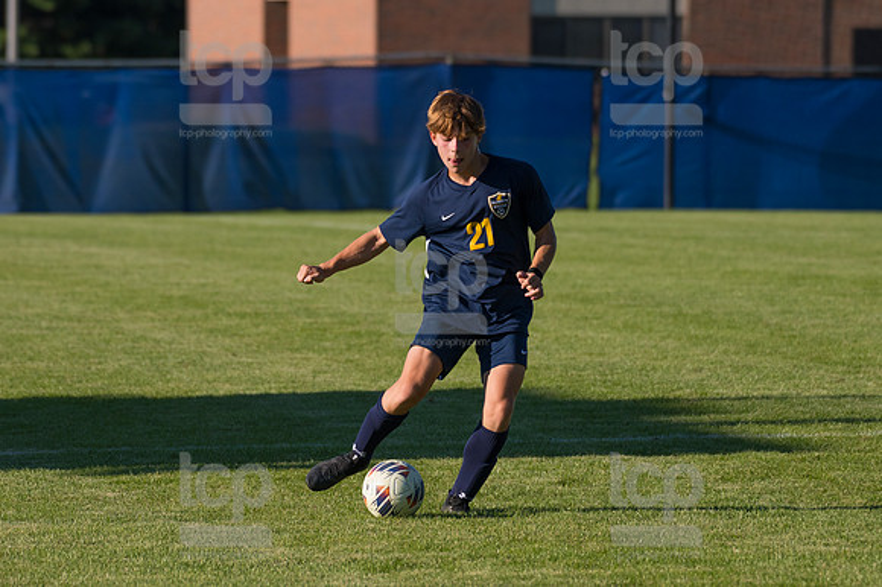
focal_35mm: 360
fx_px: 8815
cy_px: 294
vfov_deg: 3.8
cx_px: 441
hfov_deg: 5.7
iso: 320
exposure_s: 1/2000
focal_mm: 240
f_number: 5.6
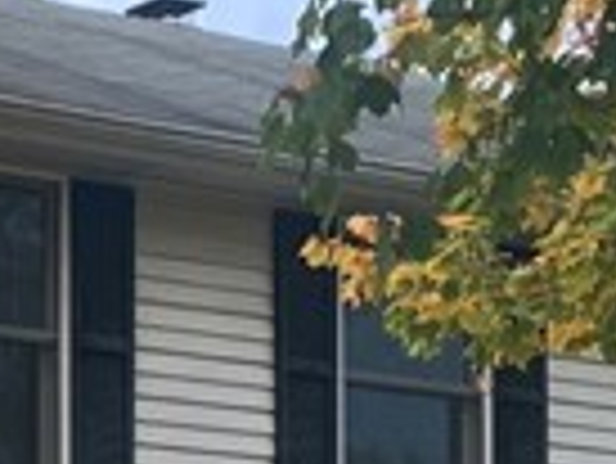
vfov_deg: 7.3
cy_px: 1041
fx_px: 3455
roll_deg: -0.7
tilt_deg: +1.4
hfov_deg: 9.3
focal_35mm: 194
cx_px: -733
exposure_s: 1/639
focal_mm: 4.25
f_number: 1.8
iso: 25
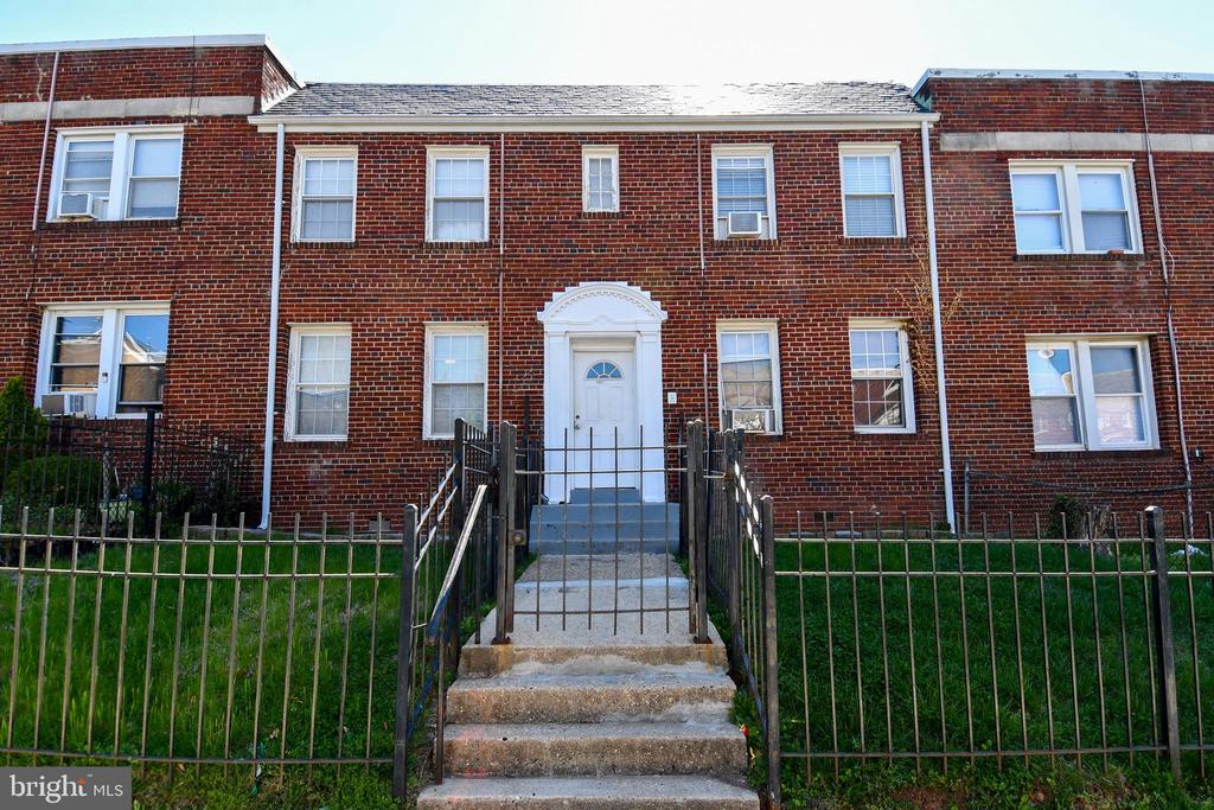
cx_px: 607
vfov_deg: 67.4
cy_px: 405
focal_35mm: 18
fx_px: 607
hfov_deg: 90.0
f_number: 5.6
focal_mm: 12
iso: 200
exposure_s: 1/250
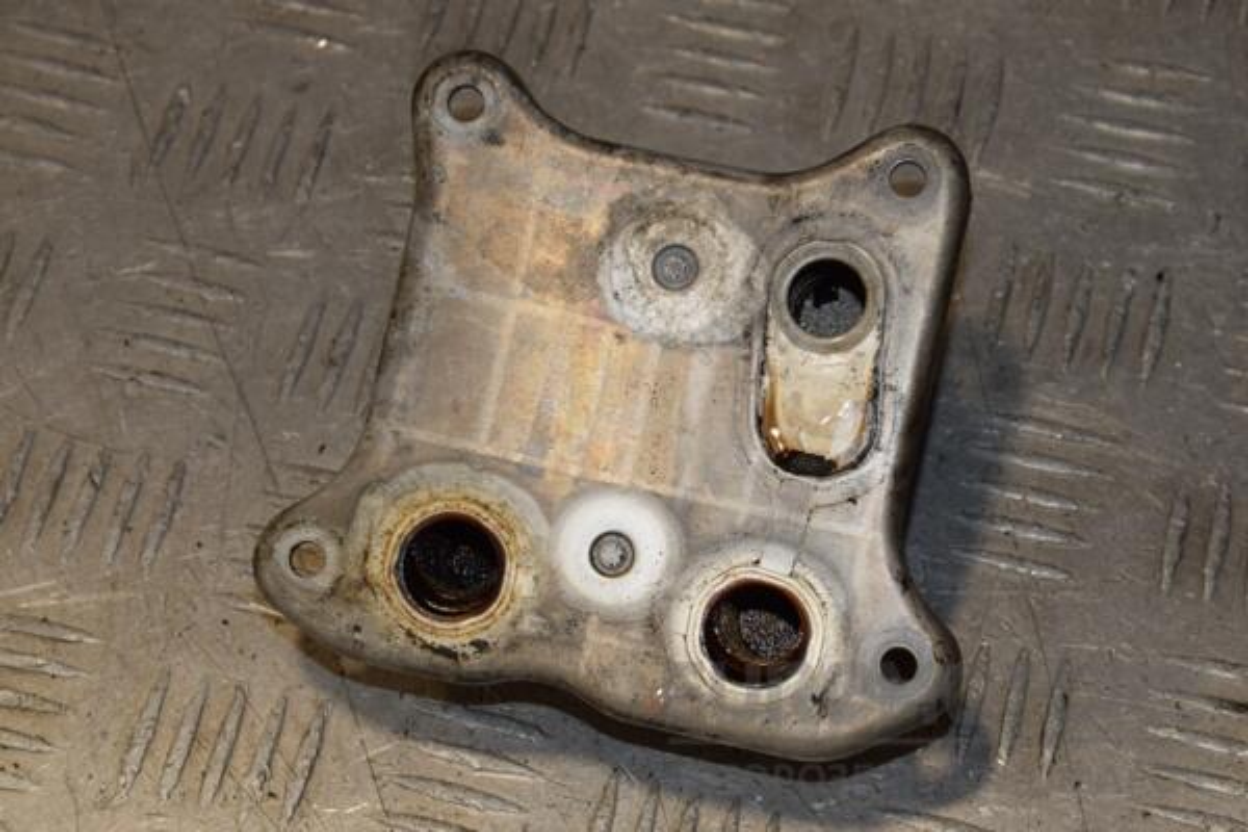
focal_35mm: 105
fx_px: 3640
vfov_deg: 13.0
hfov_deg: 19.5
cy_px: 416
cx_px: 624
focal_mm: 70
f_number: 10
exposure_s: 1/200
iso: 800
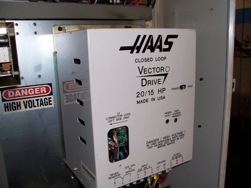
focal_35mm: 34
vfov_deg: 41.8
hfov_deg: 54.0
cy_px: 94
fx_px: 247
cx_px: 126
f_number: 2.7
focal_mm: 5.6
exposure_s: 1/60
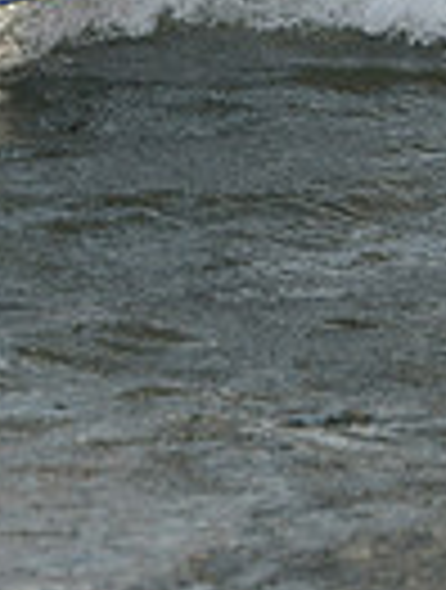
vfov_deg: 5.4
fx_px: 6172
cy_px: -232
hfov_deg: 4.1
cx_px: 369
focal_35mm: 361
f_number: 7.1
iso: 200
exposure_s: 1/1250
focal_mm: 85
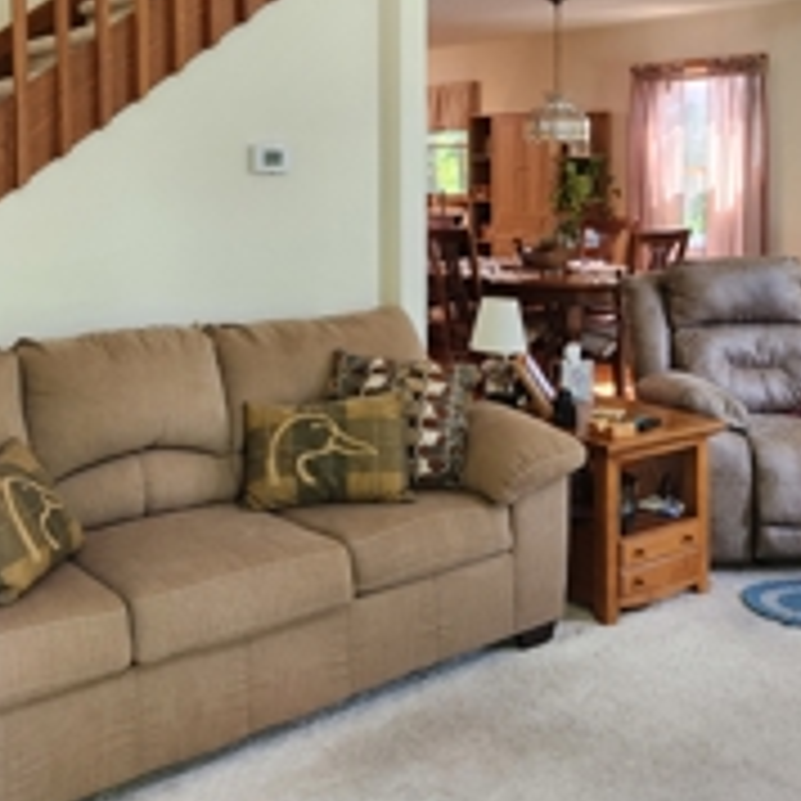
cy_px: 200
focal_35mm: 42
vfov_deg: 39.0
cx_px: 416
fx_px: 1100
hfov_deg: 40.0
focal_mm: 5.4
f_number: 1.8
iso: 400
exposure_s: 1/120
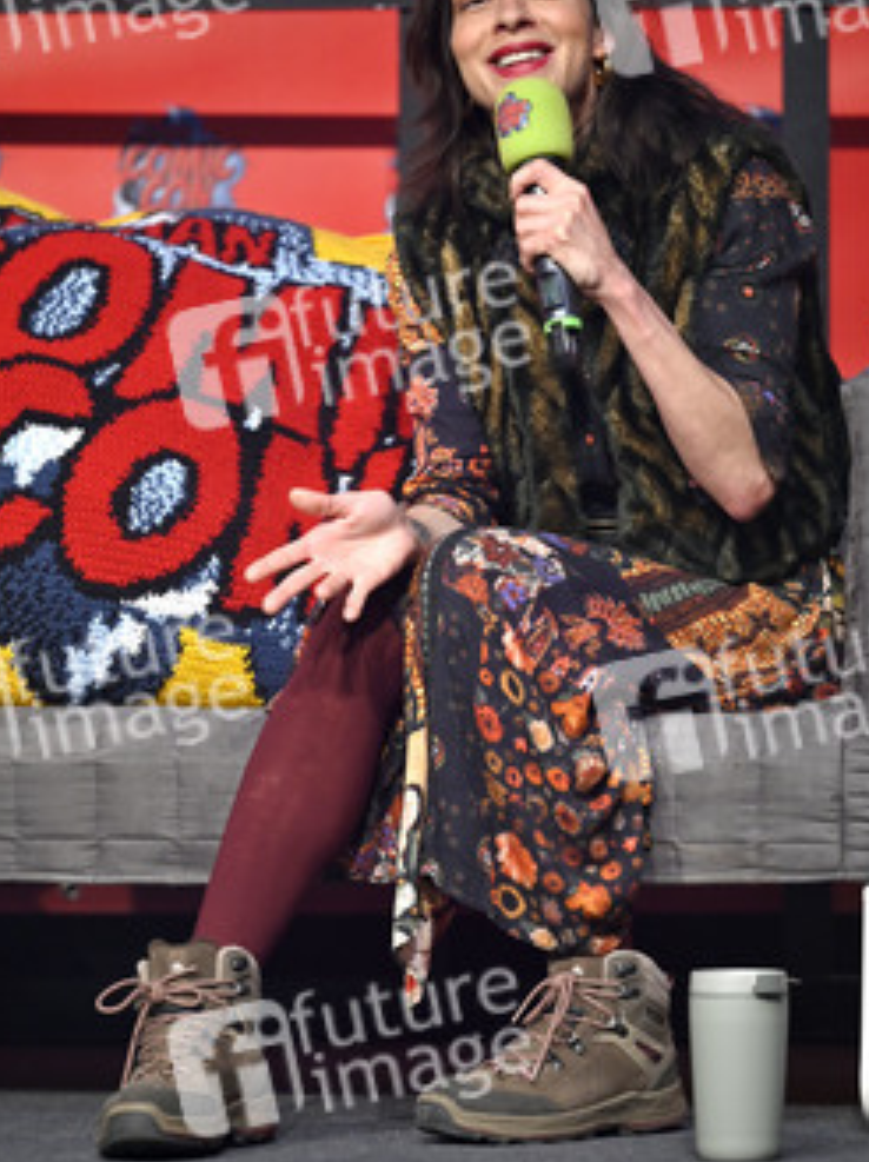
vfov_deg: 10.3
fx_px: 6473
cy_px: 523
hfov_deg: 7.7
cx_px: 452
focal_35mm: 193
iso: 800
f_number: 2.8
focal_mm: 165
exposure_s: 1/400
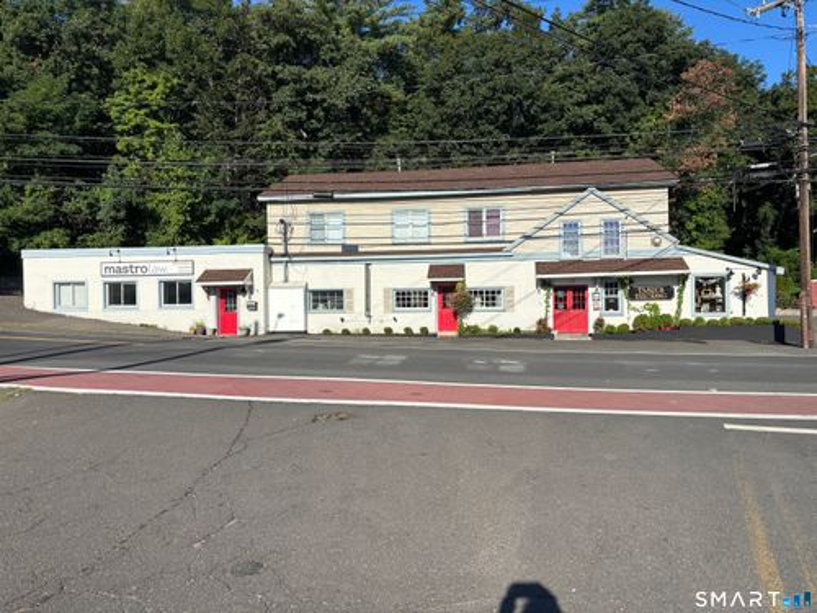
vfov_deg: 53.1
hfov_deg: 67.3
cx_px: 408
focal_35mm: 26
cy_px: 306
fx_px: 614
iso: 50
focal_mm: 5.96
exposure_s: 1/4854
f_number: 1.6
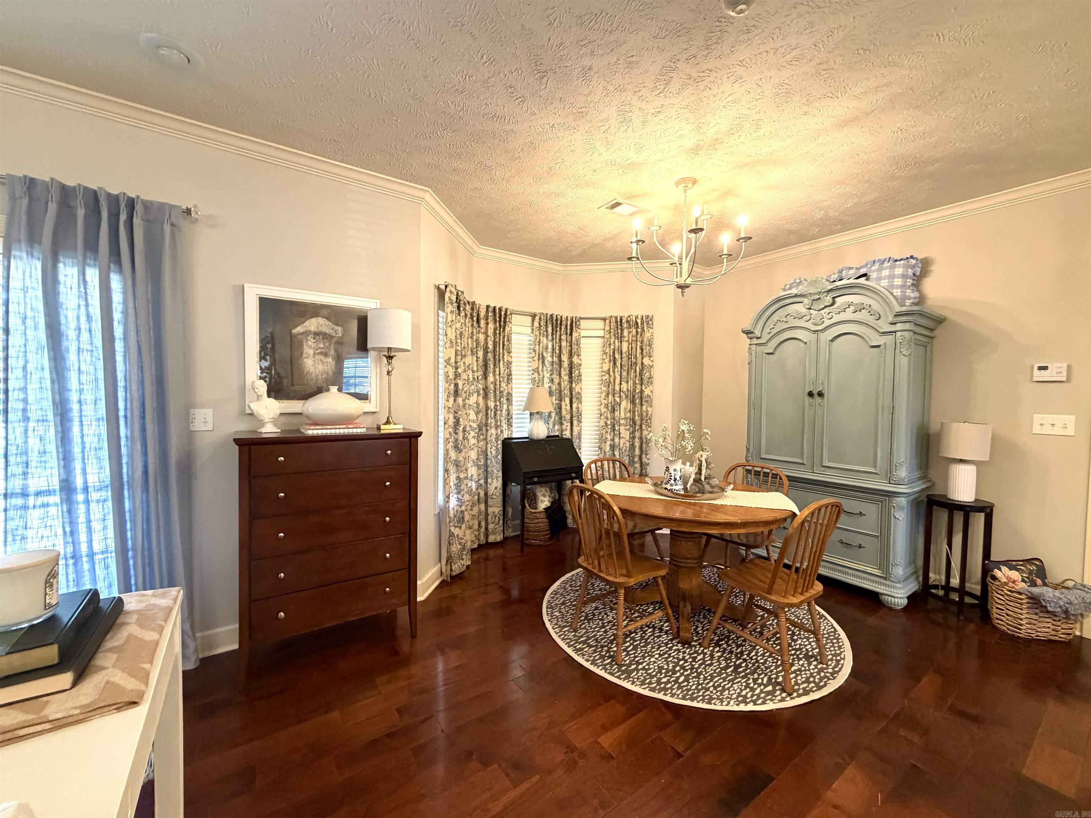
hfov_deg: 102.1
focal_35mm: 14
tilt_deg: -2.3
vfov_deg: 85.7
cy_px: 409
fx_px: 441
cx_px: 546
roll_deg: -0.4
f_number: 2.2
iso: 400
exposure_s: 1/60
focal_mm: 2.22
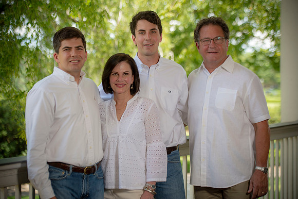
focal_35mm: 82
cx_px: 149
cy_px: 100
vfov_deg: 16.6
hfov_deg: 24.8
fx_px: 678
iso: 100
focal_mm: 82
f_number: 3.2
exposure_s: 1/200
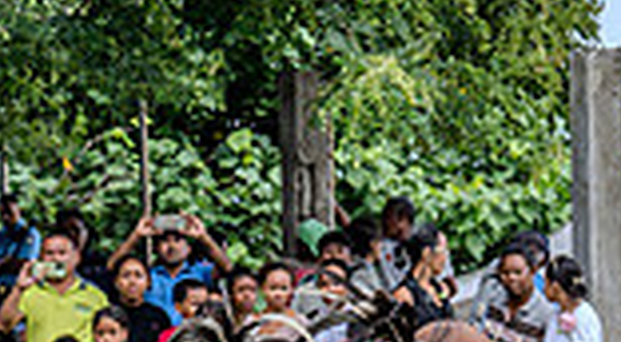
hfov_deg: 7.4
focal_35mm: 293
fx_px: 4802
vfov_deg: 4.0
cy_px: 740
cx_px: 380
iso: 200
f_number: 6.3
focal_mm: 70
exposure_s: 1/200
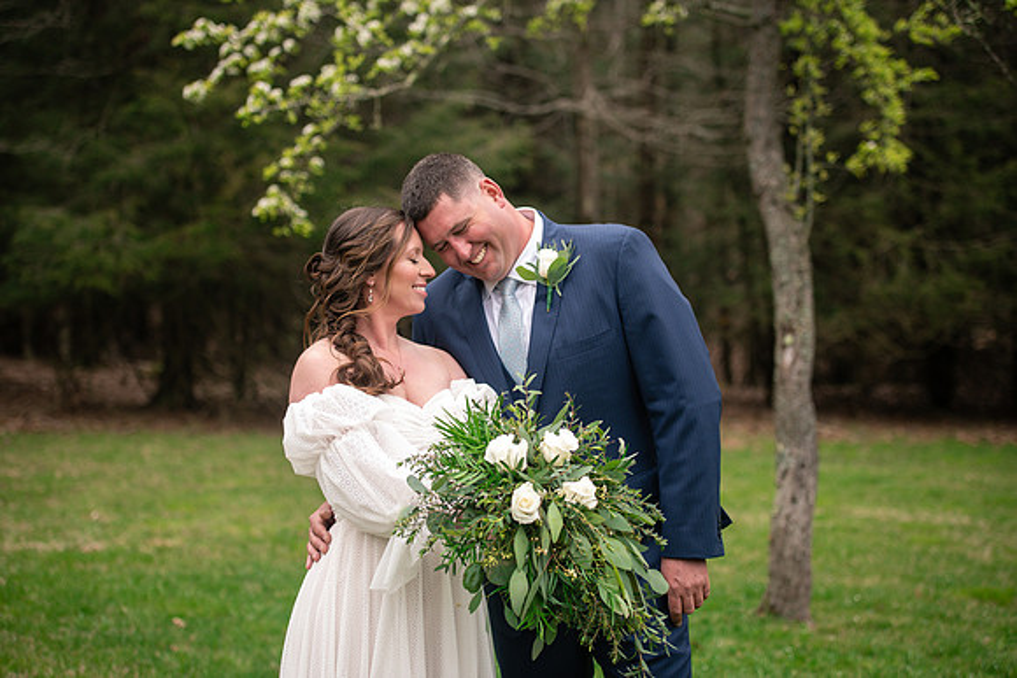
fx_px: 1978
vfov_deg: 19.5
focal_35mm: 70
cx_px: 508
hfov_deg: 28.8
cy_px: 339
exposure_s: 1/1000
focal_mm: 70
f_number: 2.8
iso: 500
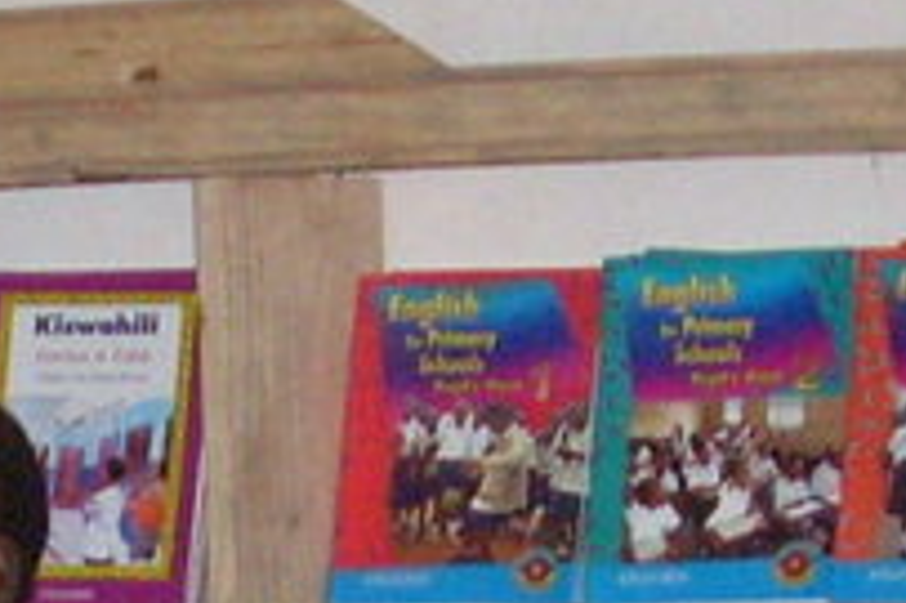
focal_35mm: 284
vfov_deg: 4.8
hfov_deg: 7.2
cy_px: 1188
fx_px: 7141
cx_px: 49
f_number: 3.4
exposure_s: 1/60
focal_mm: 9
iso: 400
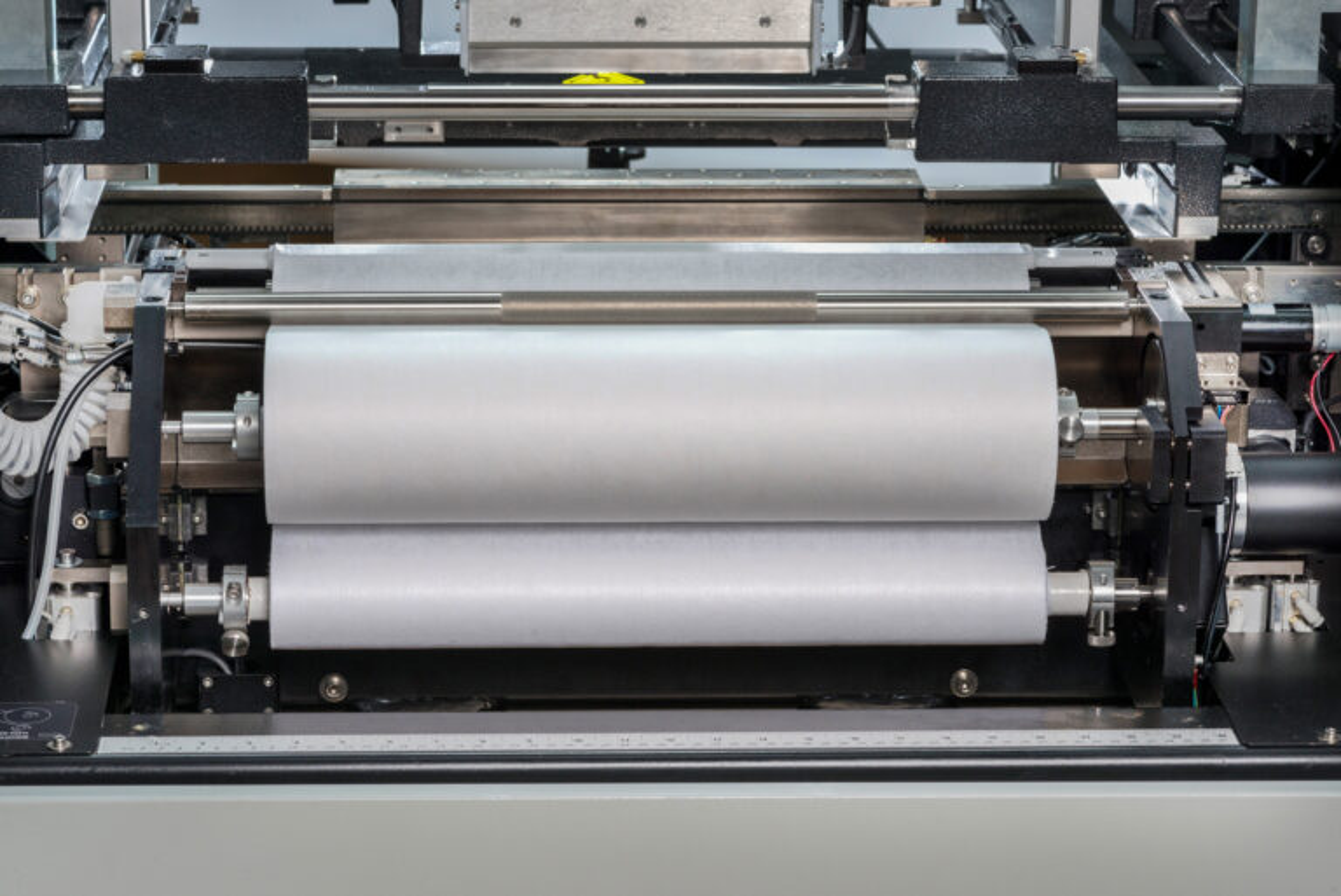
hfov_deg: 19.4
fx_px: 3913
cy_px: 448
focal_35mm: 105
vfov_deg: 13.1
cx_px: 670
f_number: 16
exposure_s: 1/60
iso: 400
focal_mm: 105
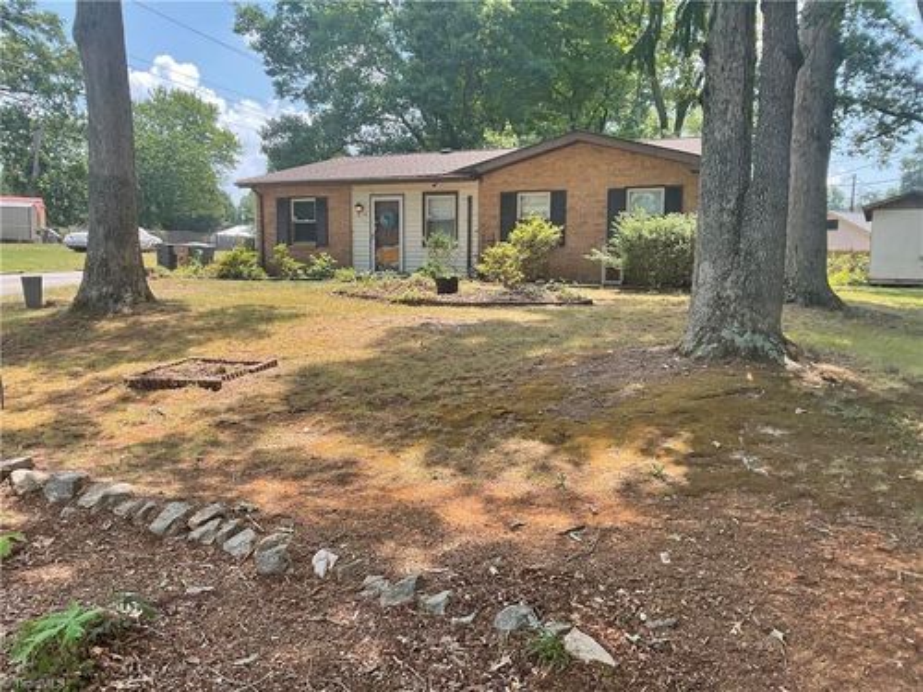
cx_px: 462
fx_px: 773
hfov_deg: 61.7
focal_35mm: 29
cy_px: 346
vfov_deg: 48.2
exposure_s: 1/348
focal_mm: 3
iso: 16
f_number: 1.8
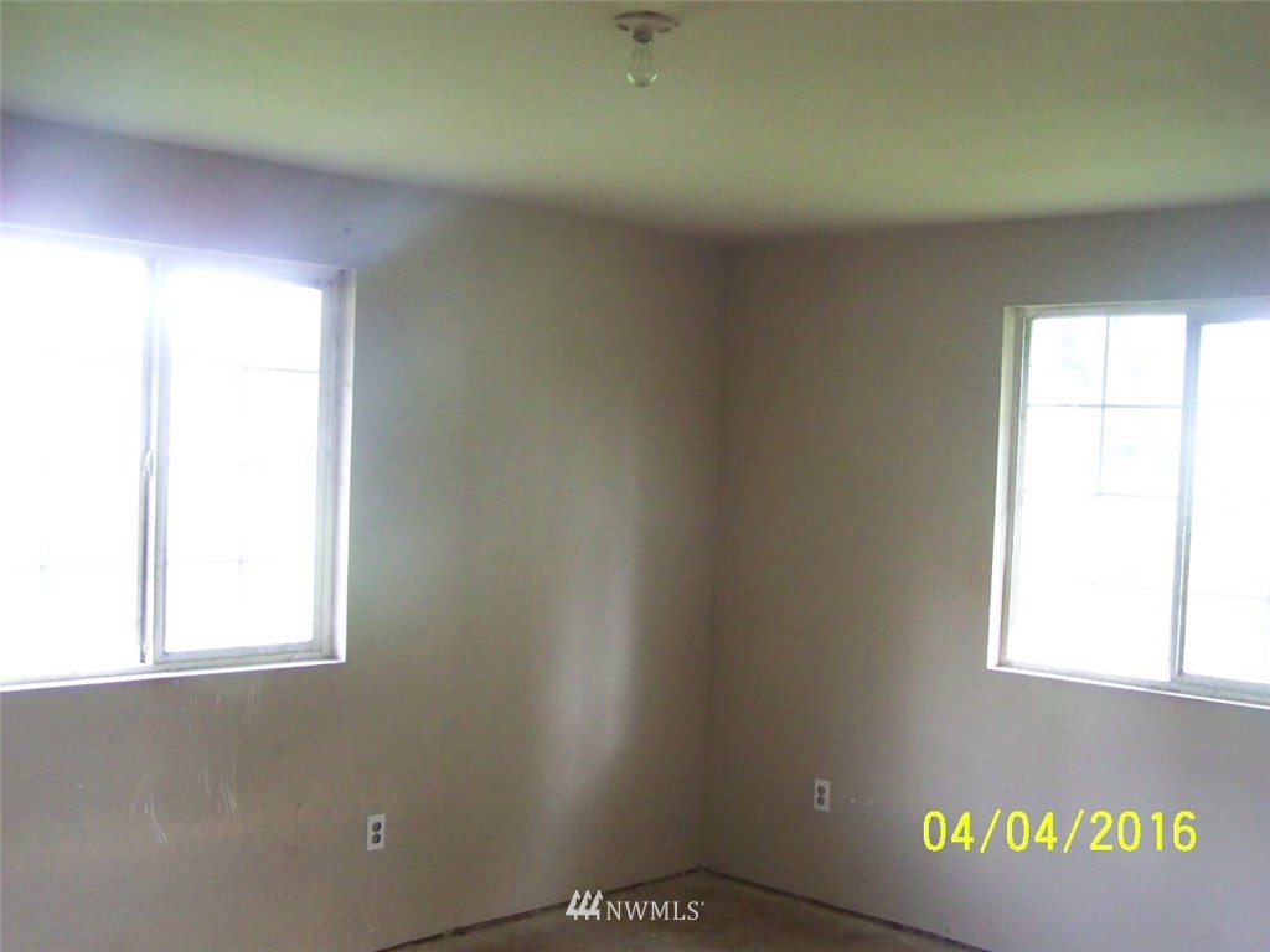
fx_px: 1394
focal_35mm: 38
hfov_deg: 49.0
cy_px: 476
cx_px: 635
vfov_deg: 37.7
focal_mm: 6.3
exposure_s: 1/40
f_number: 2.8
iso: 400
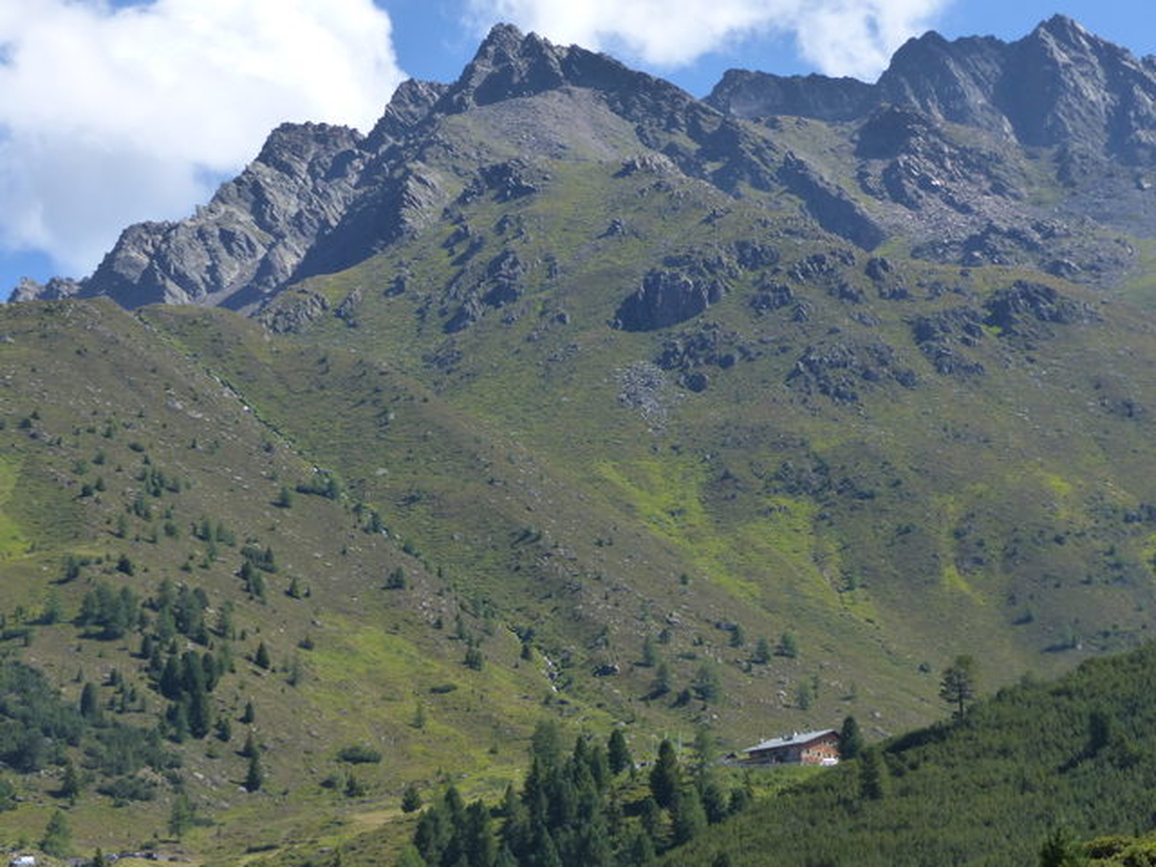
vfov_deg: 14.5
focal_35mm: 102
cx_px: 578
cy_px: 434
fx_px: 3406
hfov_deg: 19.3
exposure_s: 1/1000
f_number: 4
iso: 160
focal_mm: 18.3
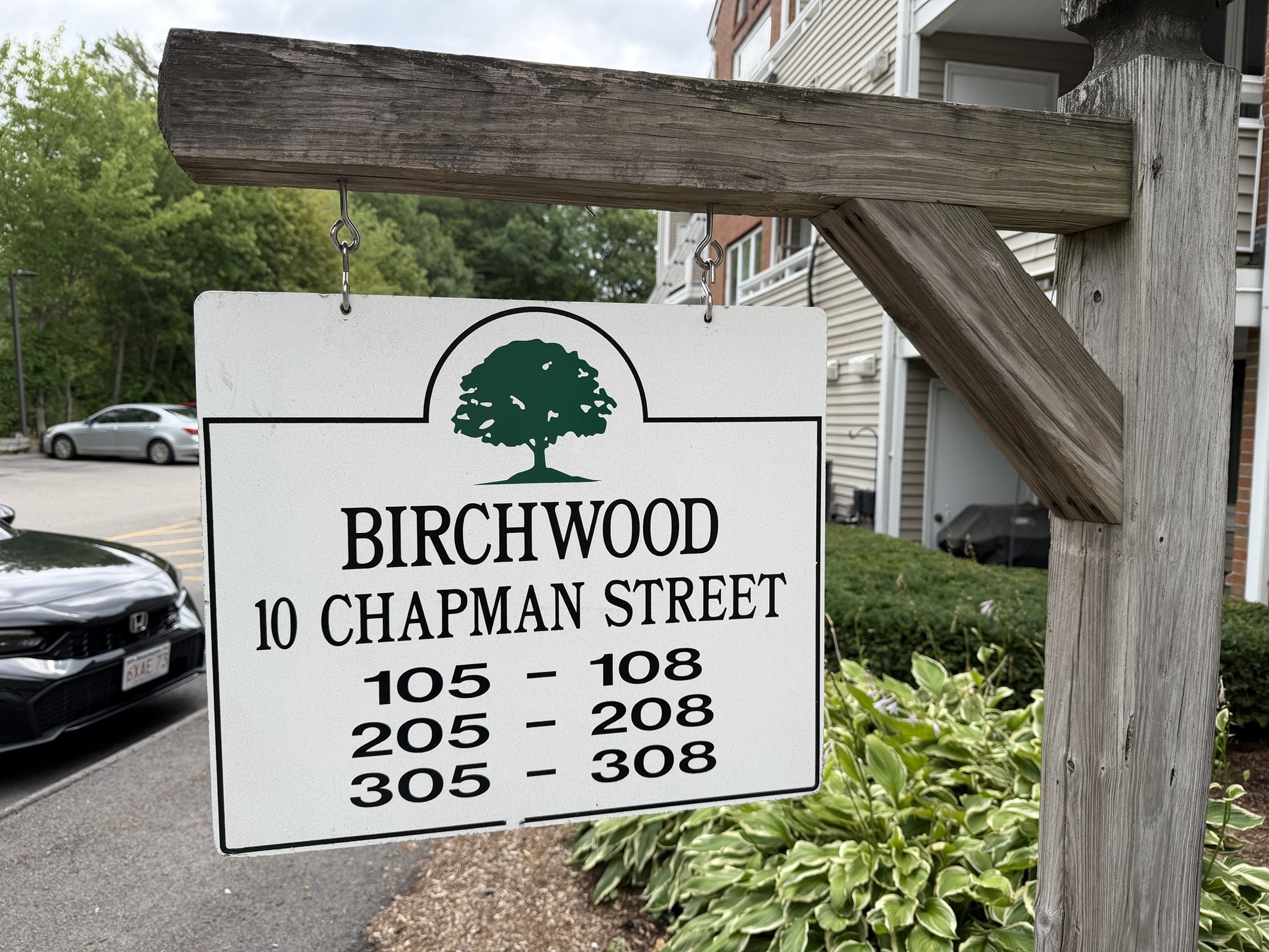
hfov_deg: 71.6
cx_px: 634
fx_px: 880
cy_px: 476
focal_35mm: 24
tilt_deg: -3.1
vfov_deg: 56.8
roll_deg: -1.3
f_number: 1.78
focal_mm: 6.76
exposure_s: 1/1553
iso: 80
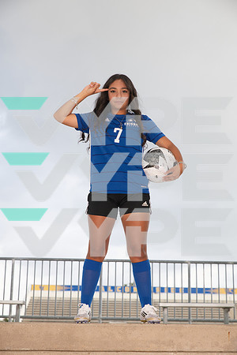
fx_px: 691
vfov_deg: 28.8
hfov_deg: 19.5
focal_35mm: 70
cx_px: 118
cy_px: 178
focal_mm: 70
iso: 250
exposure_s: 1/320
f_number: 7.1
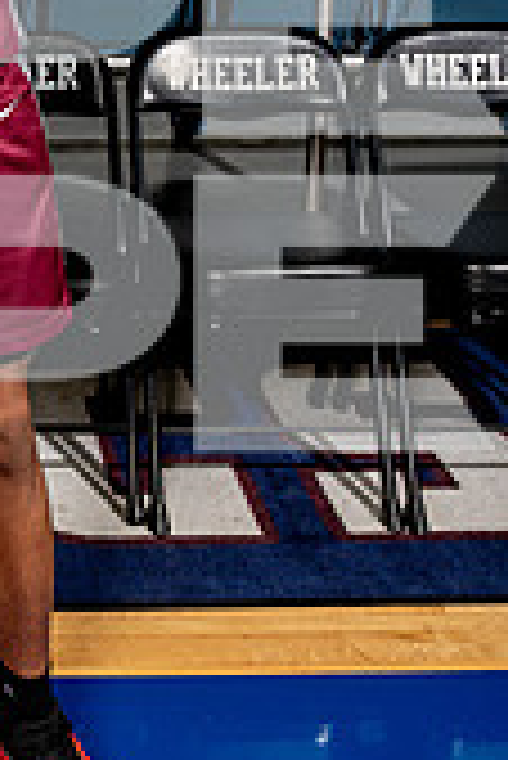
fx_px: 1352
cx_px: -162
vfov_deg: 29.3
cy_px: 0
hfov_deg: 19.5
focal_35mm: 64
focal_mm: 24
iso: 250
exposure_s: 1/125
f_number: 7.1
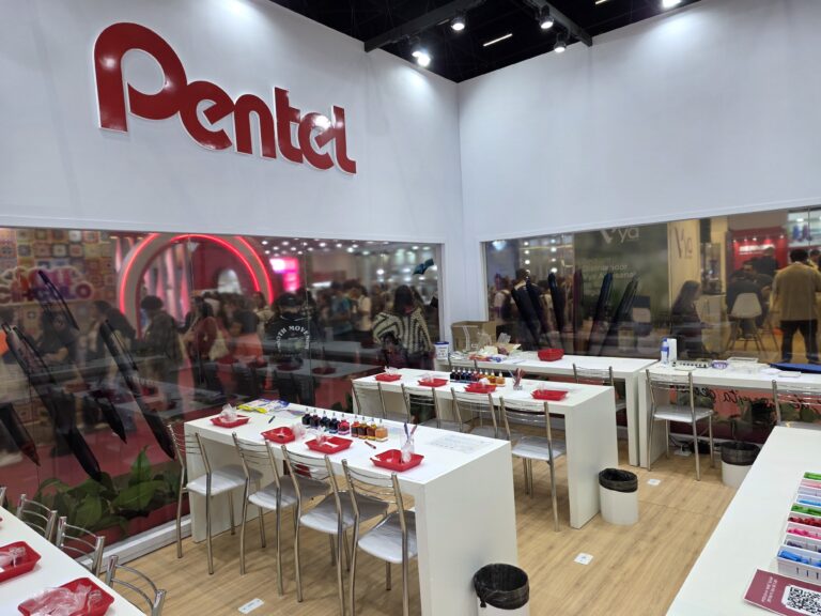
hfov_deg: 73.9
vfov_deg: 58.9
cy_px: 308
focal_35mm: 23
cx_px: 410
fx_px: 545
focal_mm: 6.25
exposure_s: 1/120
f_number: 1.7
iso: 80
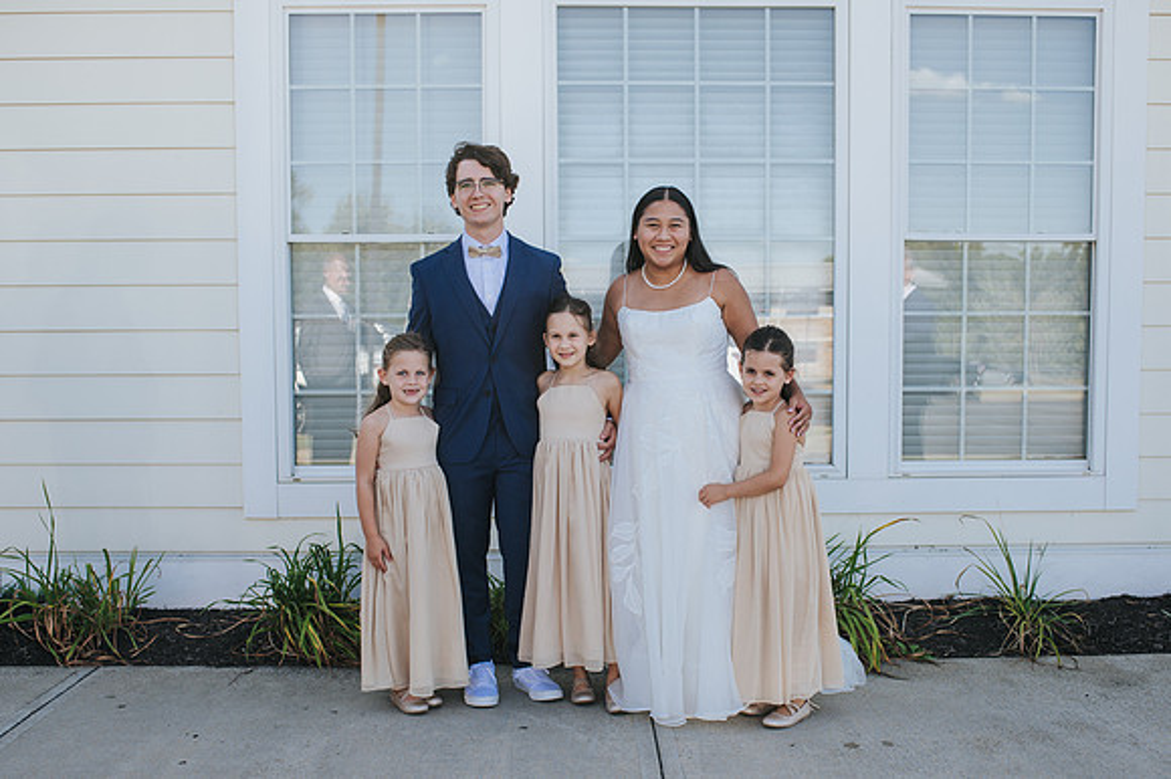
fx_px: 1309
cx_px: 603
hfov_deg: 48.2
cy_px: 447
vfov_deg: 33.1
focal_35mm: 40
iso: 125
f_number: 3.5
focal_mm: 35
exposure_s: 1/400
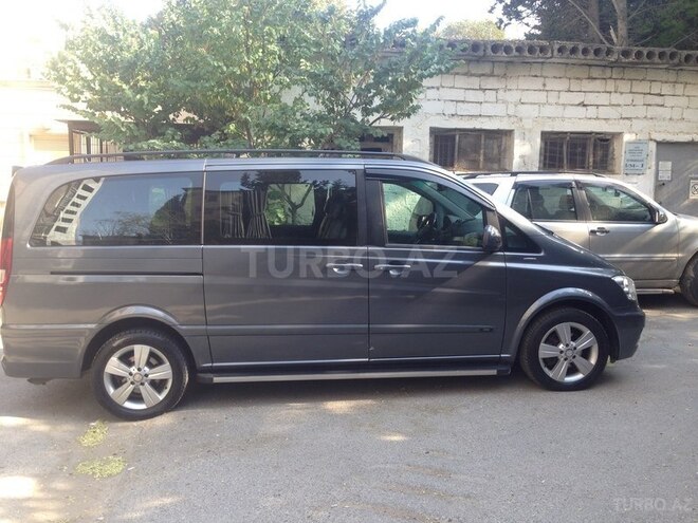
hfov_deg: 55.4
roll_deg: -1.2
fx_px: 665
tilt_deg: -6.9
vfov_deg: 42.9
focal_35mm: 33
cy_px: 262
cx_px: 349
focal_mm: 4.12
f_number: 2.4
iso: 50
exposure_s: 1/165
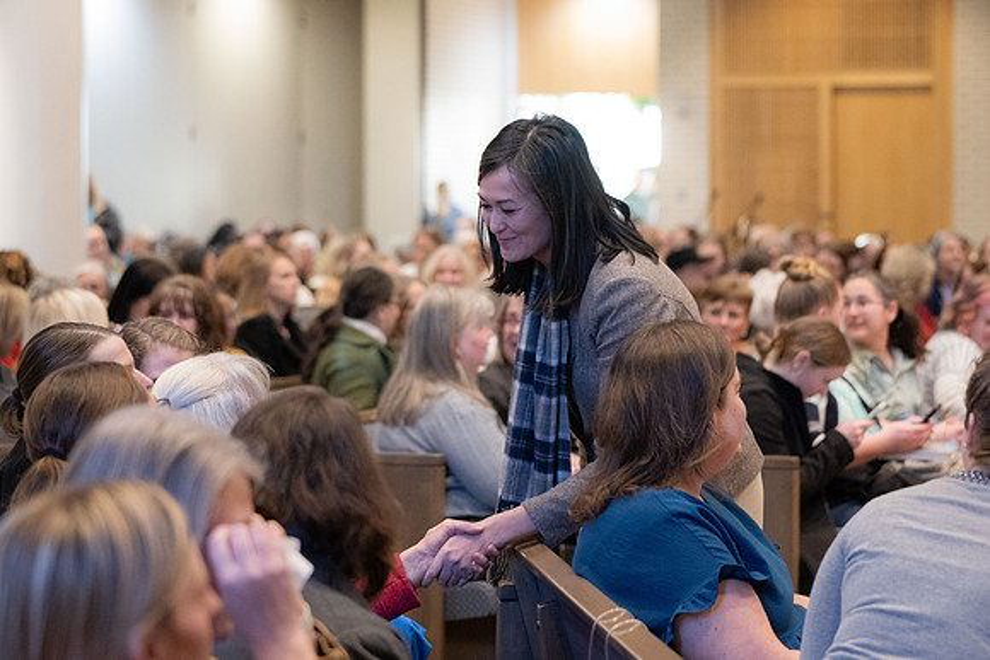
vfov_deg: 12.4
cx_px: 526
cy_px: 243
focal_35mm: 110
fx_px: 3028
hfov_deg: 18.6
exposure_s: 1/250
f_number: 2.8
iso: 4000
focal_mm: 75
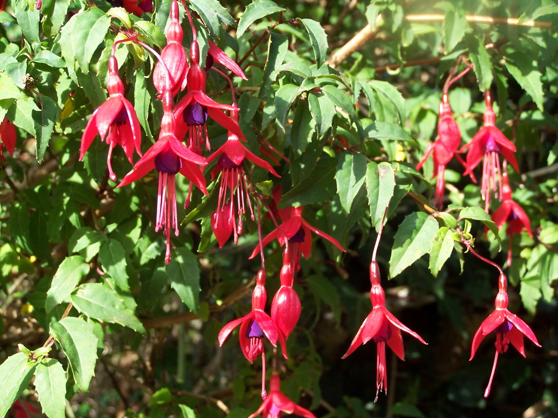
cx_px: 275
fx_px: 1257
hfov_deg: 25.0
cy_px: 207
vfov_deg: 18.9
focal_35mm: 78
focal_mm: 12.4
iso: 80
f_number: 3.2
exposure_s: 1/250
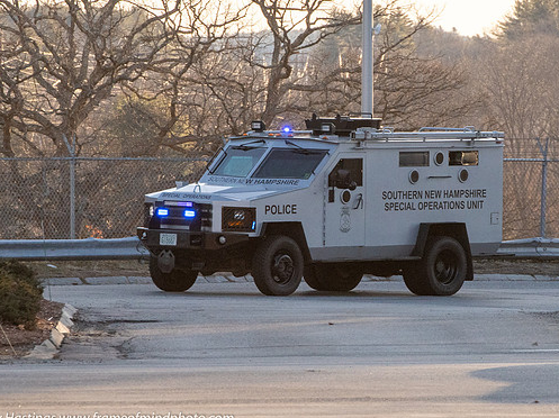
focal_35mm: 492
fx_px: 7939
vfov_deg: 3.0
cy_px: 220
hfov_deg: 4.0
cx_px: 383
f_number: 9
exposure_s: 1/1000
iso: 800
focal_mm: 200
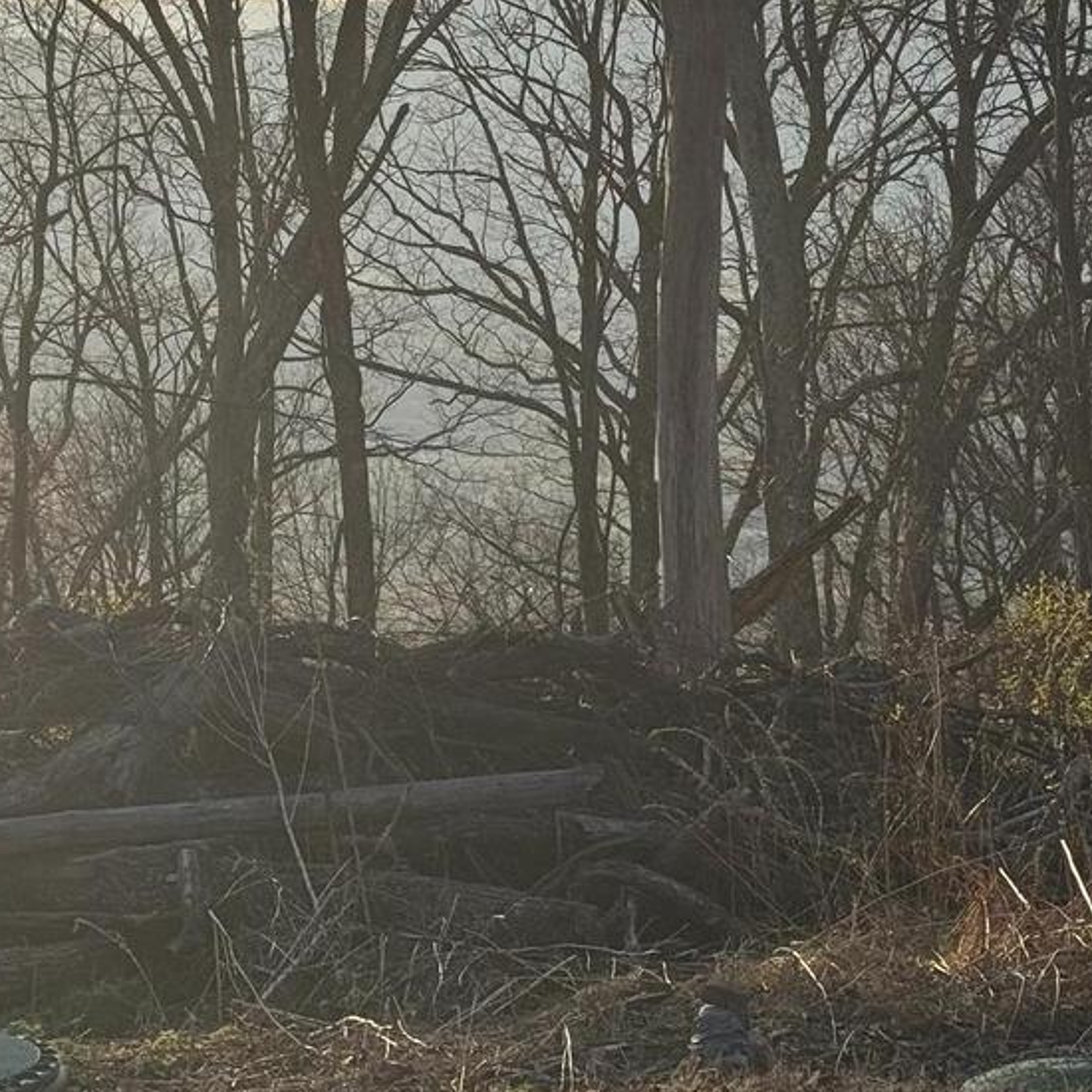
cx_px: 804
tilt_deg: +0.1
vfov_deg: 15.5
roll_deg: -1.2
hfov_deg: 15.6
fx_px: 3962
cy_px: 83
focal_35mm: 111
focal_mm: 6.76
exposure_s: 1/4310
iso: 64
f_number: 1.78
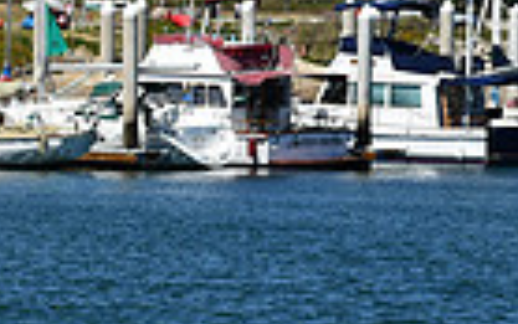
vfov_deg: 1.8
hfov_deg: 2.9
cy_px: 151
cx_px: -559
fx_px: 10112
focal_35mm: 716
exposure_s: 1/500
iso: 100
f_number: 8
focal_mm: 112
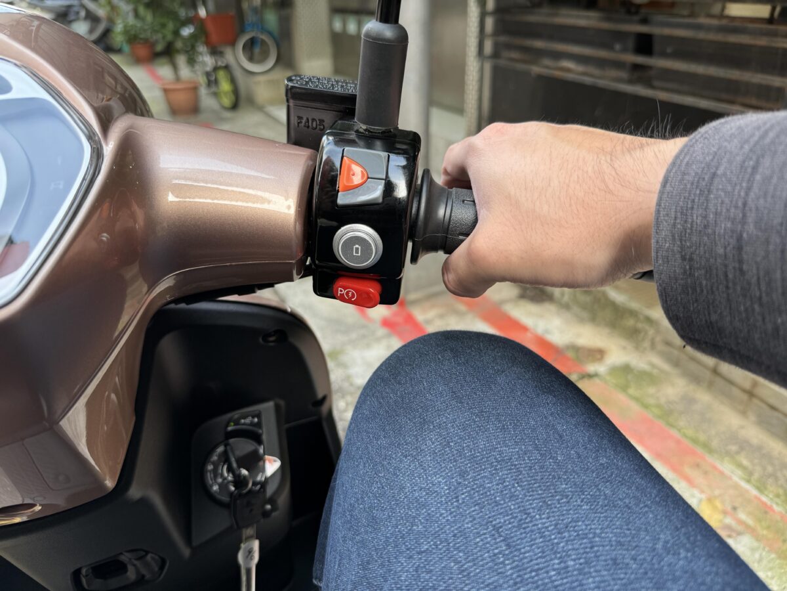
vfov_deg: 56.8
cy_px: 296
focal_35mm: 24
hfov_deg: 71.6
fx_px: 546
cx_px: 394
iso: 80
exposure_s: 1/111
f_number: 1.78
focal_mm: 6.76
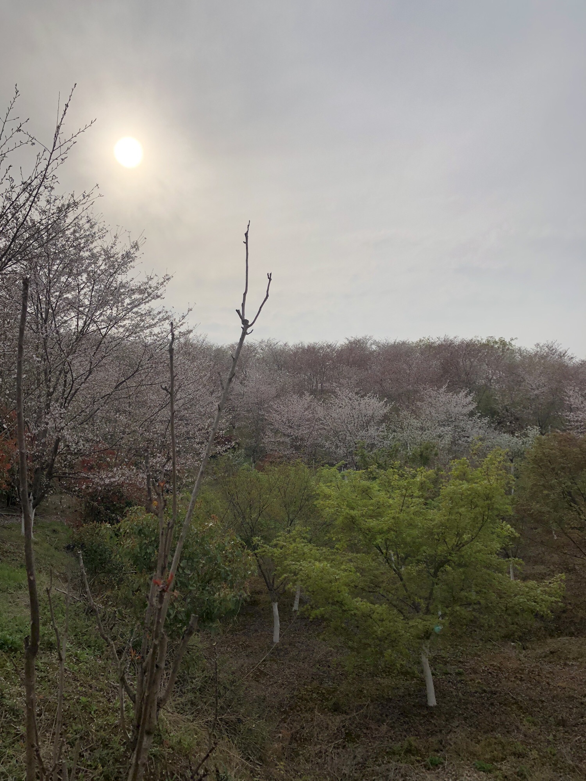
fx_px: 632
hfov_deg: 49.7
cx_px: 293
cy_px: 390
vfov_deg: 63.4
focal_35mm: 28
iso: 20
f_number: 1.8
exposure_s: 1/4367
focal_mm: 4
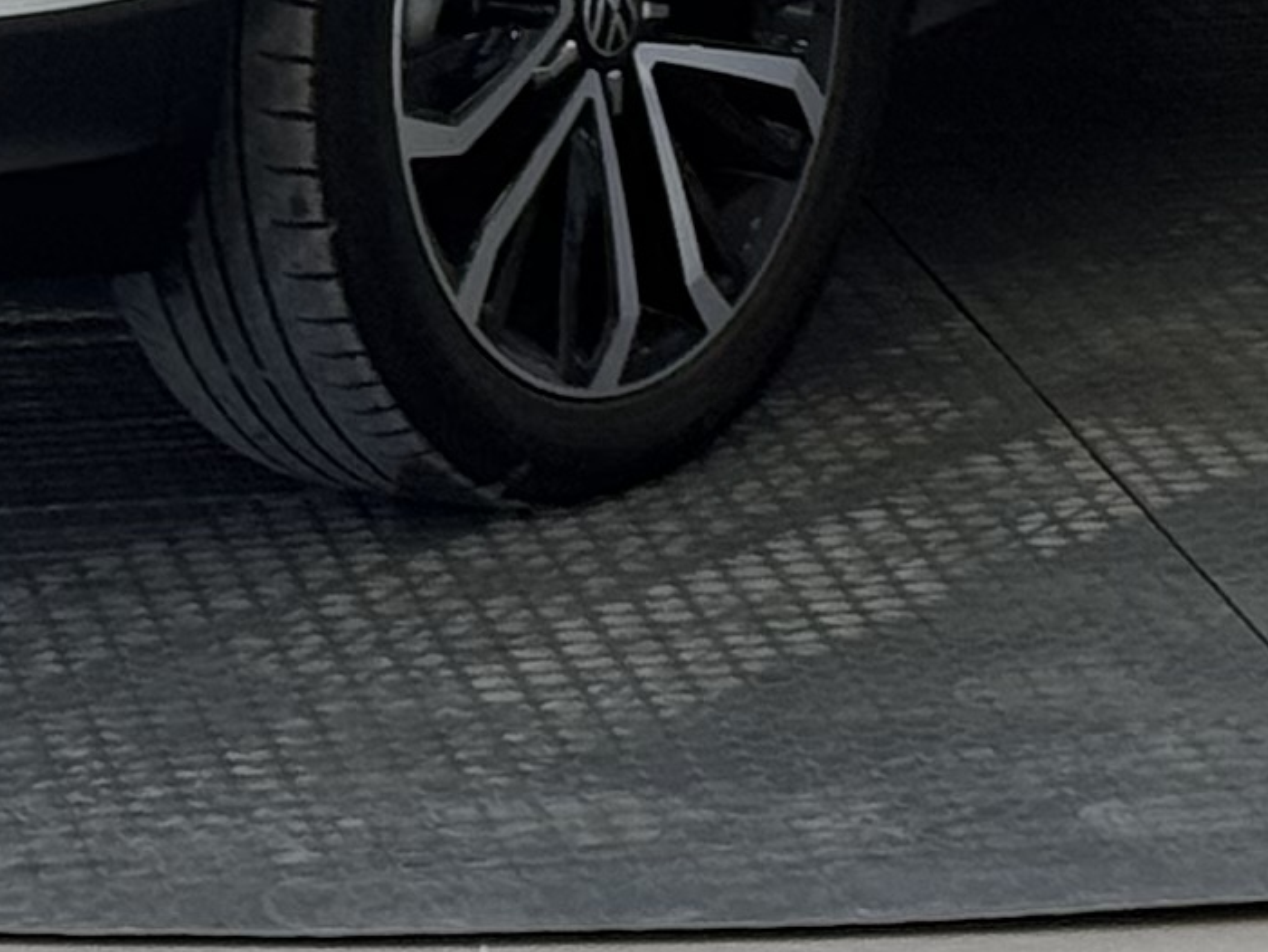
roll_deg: +0.7
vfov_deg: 5.2
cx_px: 646
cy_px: -1220
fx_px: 10112
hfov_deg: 7.2
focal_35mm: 276
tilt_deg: -3.5
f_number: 1.78
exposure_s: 1/122
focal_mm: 6.76
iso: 64
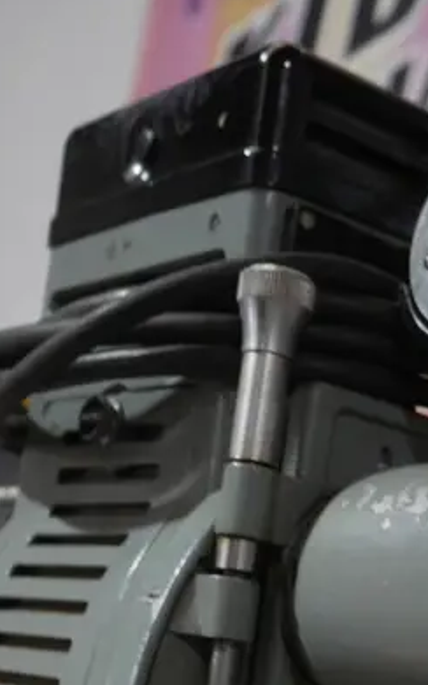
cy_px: 750
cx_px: 440
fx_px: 1455
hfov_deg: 16.4
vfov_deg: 24.7
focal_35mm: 78
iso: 500
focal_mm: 14
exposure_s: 1/60
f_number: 3.5
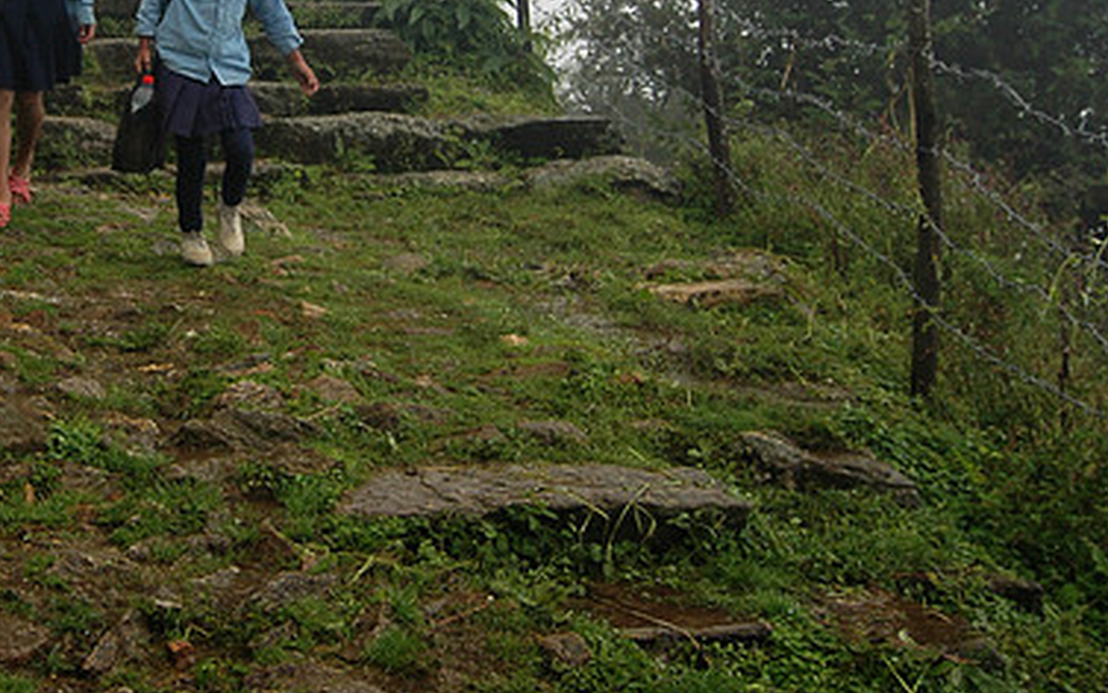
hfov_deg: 29.4
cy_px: 22
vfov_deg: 18.7
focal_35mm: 68
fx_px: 2054
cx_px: 188
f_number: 4
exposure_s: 1/125
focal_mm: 24
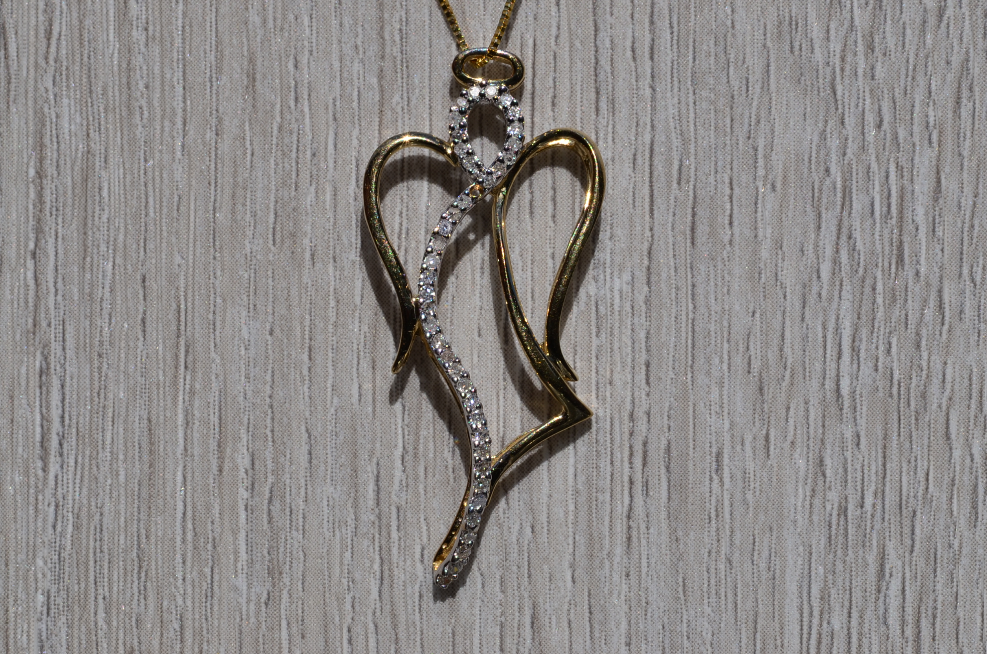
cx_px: 494
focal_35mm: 158
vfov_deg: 8.7
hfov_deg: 13.1
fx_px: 4309
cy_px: 327
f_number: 22
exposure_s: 1/160
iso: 100
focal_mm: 105
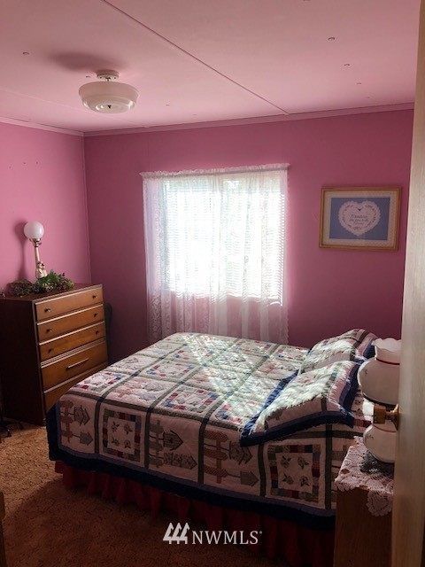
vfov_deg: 61.7
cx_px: 212
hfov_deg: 48.2
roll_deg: +0.3
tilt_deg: -9.4
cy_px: 284
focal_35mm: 29
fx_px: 475
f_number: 1.8
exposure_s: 1/122
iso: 40
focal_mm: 3.99
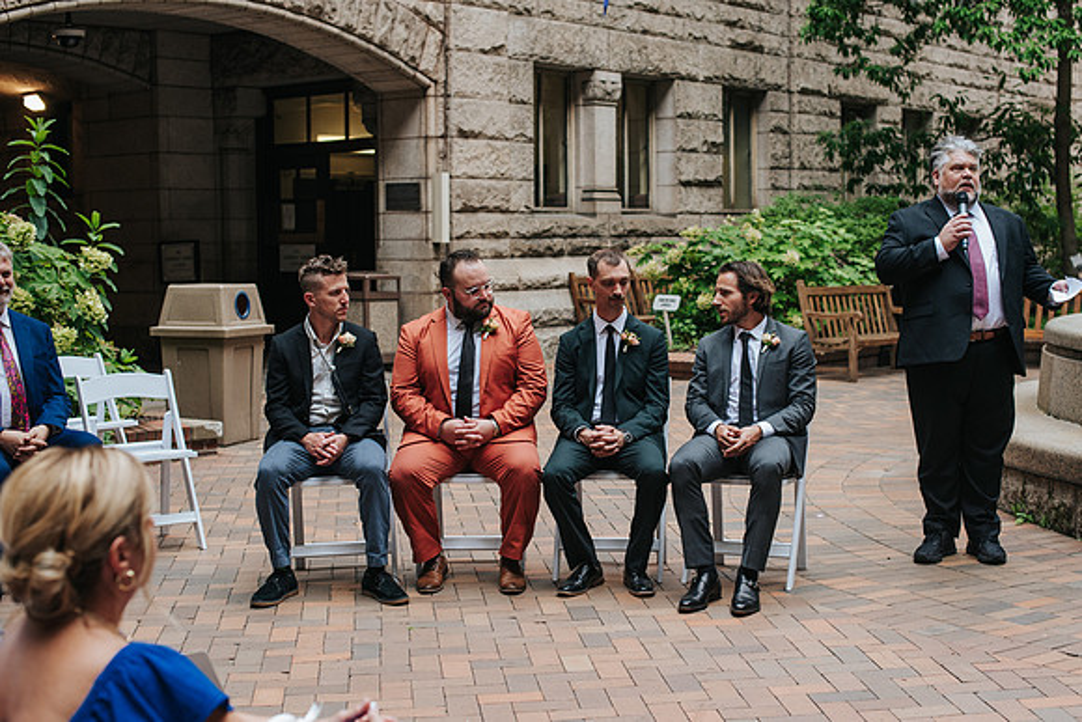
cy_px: 361
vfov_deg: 25.3
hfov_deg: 37.1
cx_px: 573
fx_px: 1611
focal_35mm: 54
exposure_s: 1/500
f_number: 4
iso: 560
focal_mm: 50
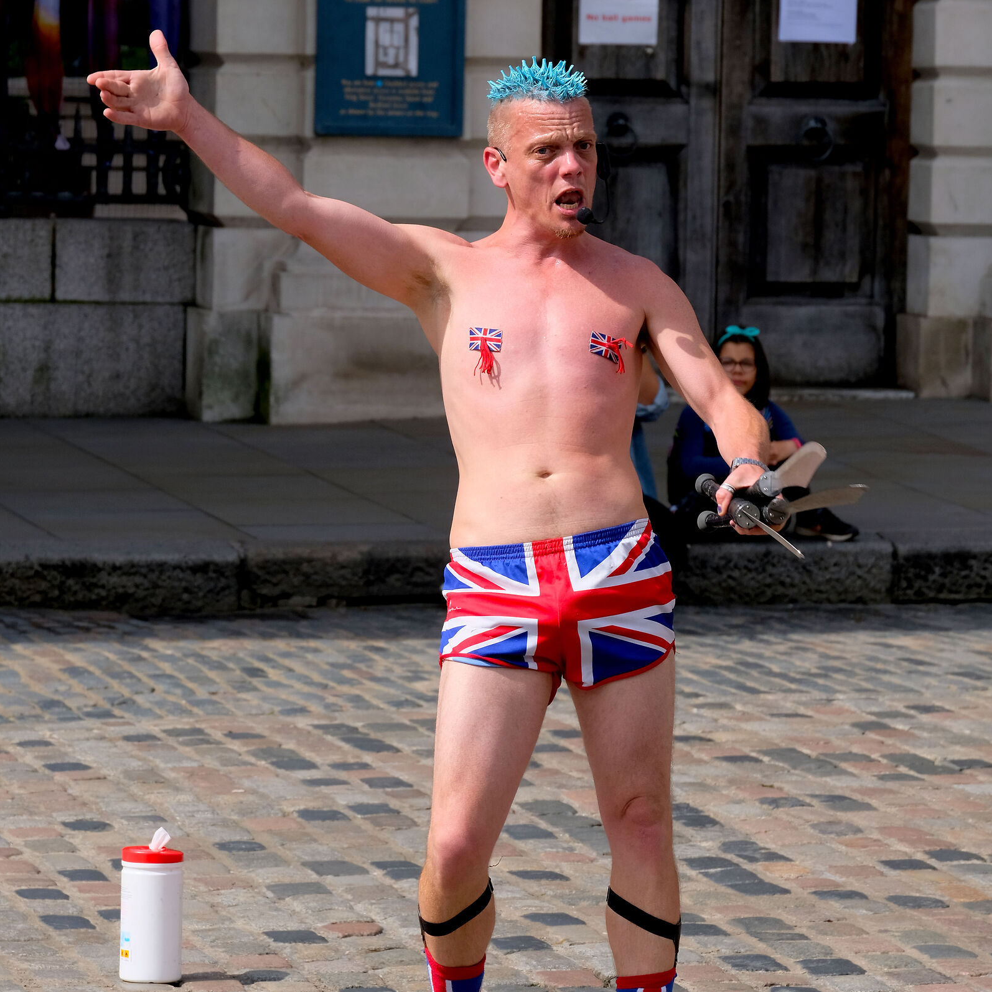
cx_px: 496
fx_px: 6679
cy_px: 517
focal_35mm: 206
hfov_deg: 8.5
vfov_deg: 8.5
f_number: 8
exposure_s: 1/640
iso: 400
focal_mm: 107.3
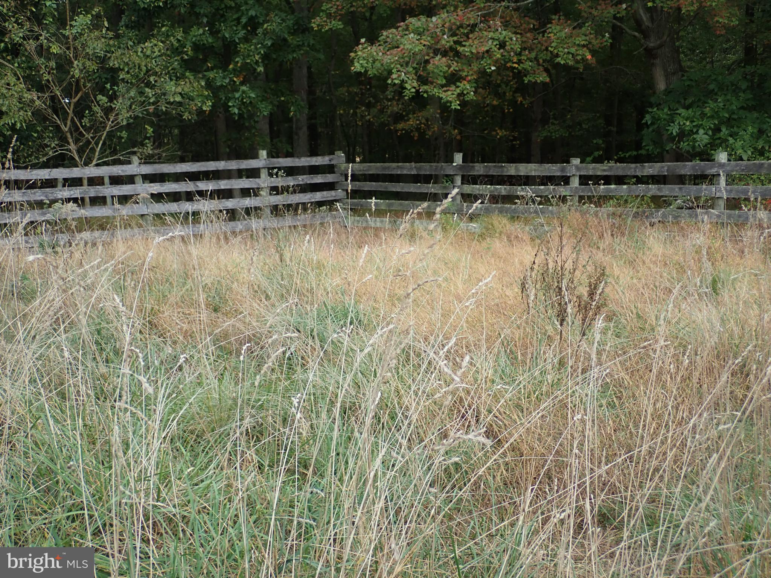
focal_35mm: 46
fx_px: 1025
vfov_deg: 31.5
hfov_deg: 41.2
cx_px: 386
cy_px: 289
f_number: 3.1
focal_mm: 8.41
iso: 100
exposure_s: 1/160
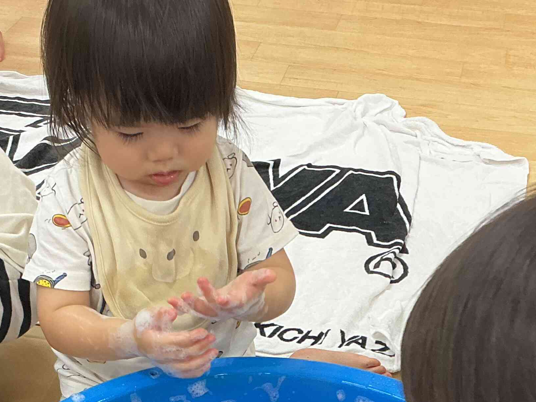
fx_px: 1115
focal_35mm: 72
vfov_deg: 19.8
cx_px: 226
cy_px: 415
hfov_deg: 27.0
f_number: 1.8
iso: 40
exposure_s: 1/60
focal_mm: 3
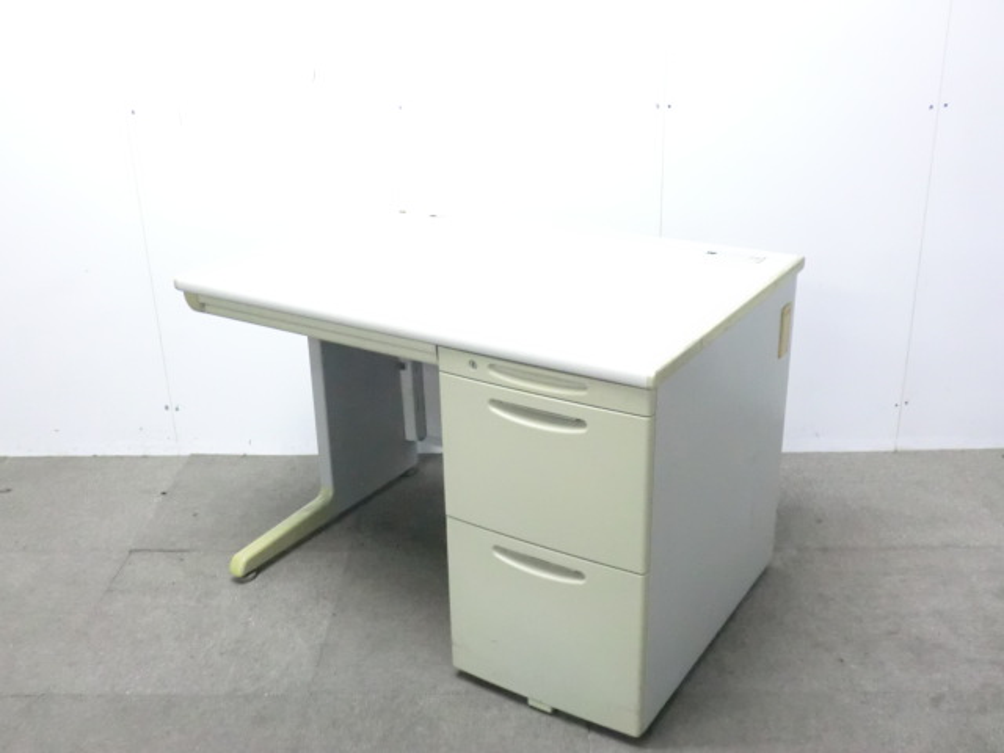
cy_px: 376
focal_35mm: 38
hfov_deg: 49.0
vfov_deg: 37.7
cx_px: 502
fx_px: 1102
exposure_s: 1/25
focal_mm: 6.9
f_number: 3.9
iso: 800
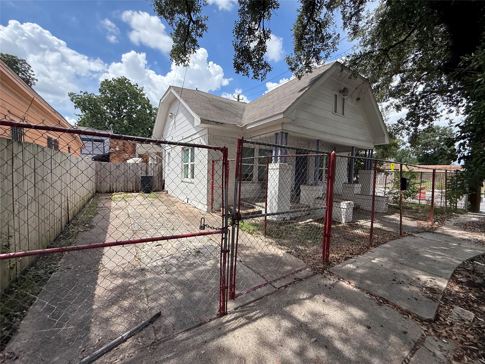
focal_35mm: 14
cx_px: 242
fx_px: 196
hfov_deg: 102.1
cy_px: 182
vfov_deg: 85.7
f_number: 2.2
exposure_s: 1/928
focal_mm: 2.22
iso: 50
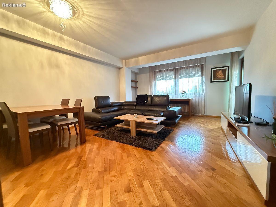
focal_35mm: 14
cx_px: 138
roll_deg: +1.2
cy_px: 104
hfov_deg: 102.1
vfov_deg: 85.7
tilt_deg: -3.1
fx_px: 112
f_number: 2.2
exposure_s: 1/33
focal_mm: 2.22
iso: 1000
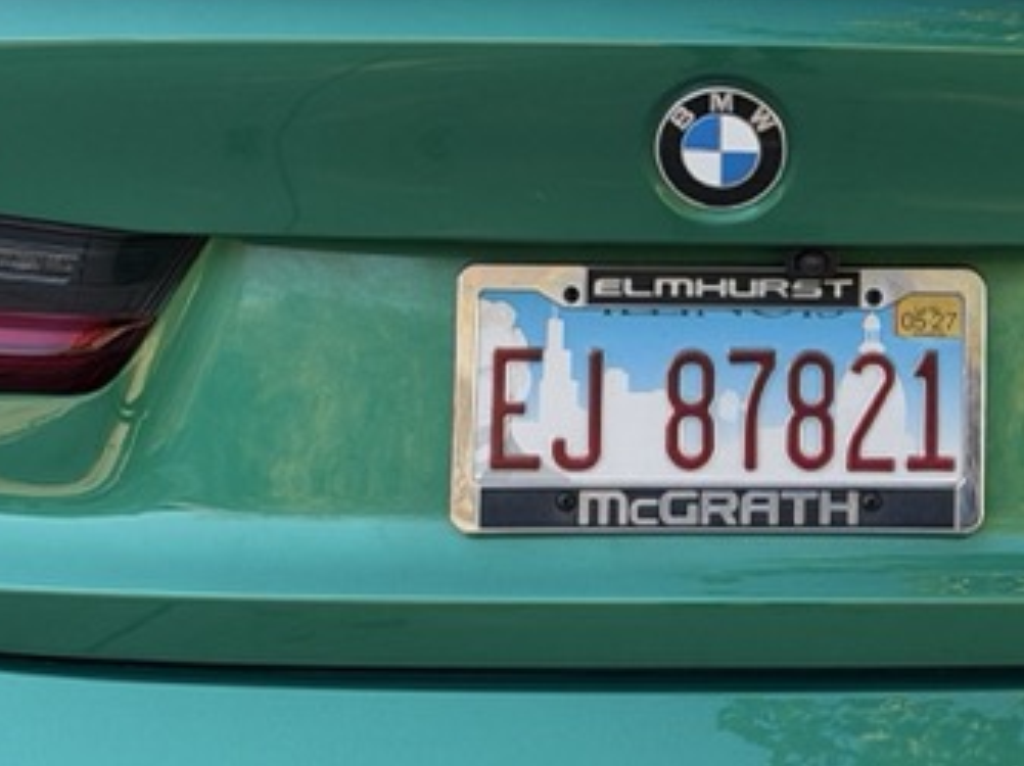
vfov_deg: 15.9
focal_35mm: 92
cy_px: 153
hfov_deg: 20.8
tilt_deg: -8.9
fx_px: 2720
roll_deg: -1.3
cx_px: 953
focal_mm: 6.93
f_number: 1.8
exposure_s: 1/228
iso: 64
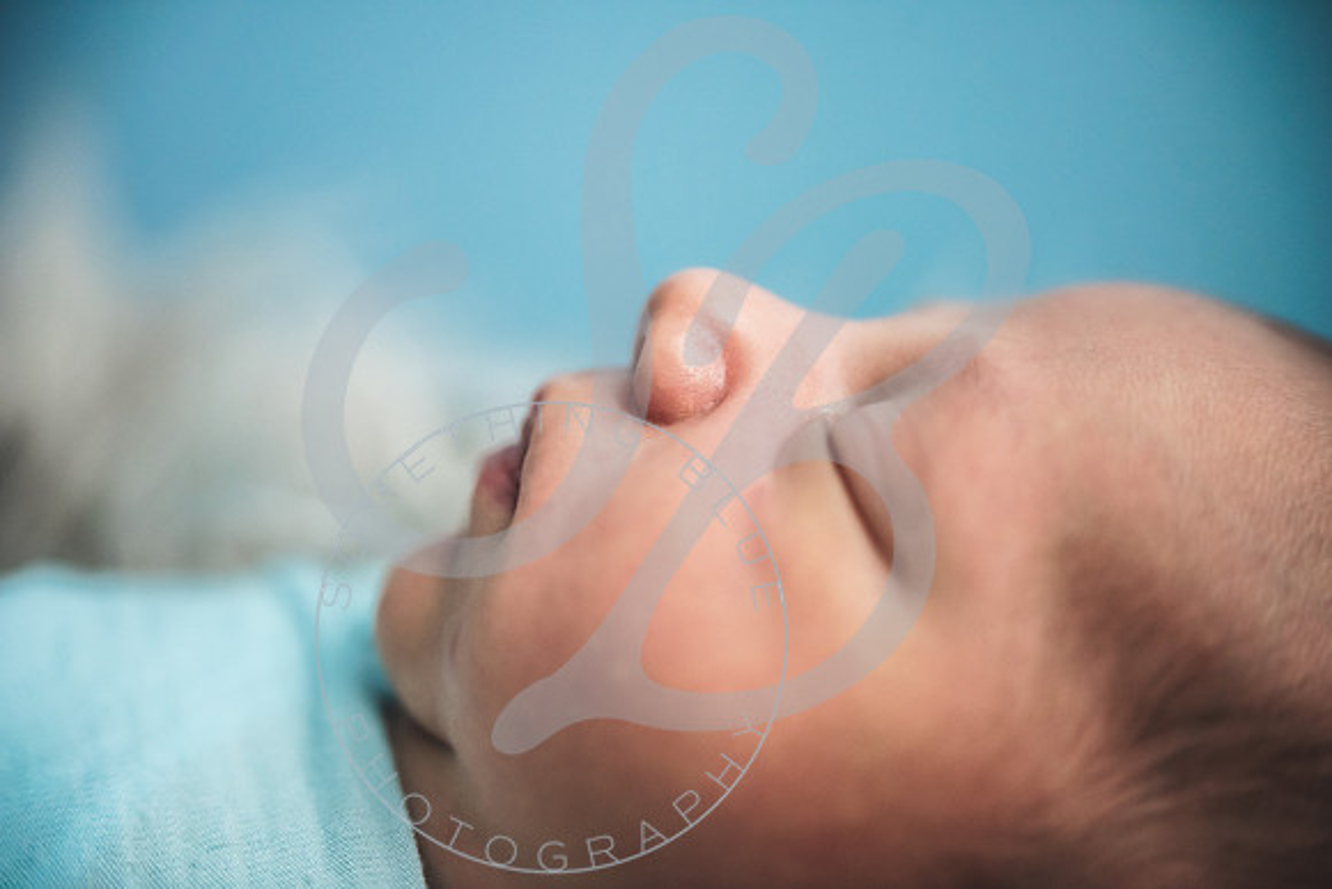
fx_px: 2072
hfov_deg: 35.6
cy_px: 444
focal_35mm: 56
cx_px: 666
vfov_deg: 24.2
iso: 2500
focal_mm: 56
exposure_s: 1/100
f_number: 2.8
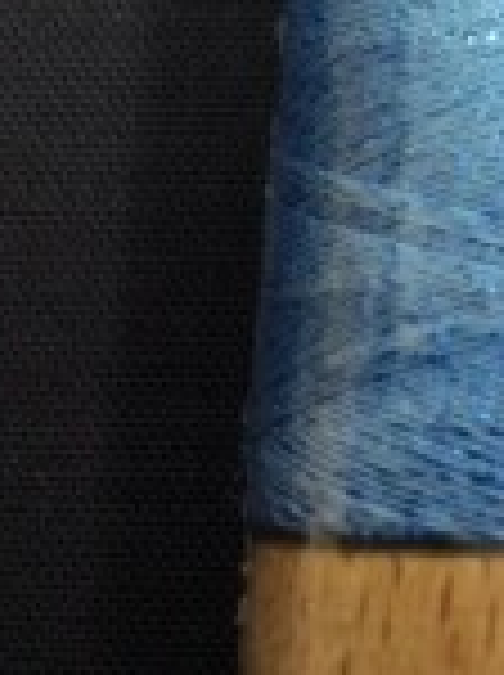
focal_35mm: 86
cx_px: 626
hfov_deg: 16.3
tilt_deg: -74.1
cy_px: -40
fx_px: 1674
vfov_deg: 21.8
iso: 50
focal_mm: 3.3
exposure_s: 1/25
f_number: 2.4
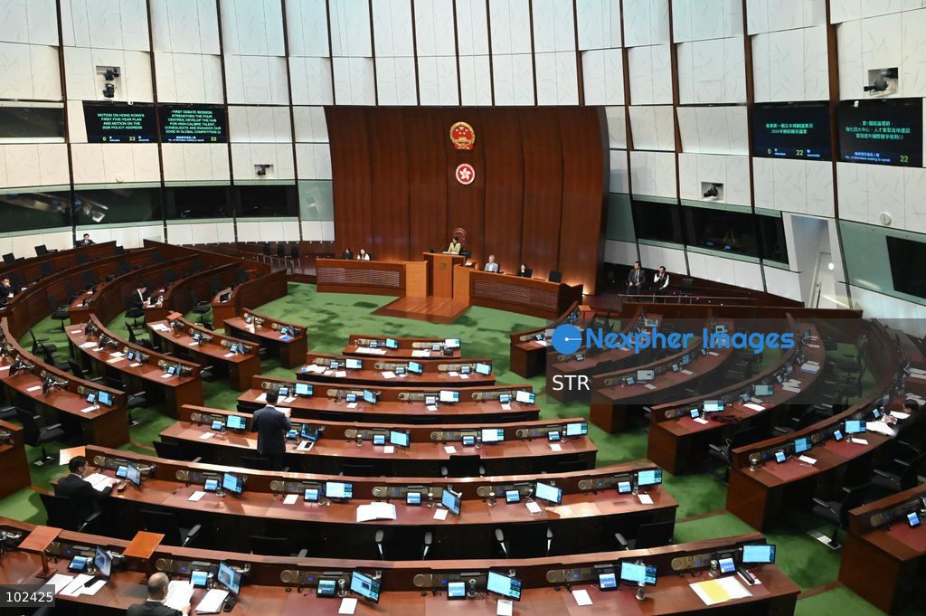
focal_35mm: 24
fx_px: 617
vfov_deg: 53.1
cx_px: 463
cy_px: 308
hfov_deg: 73.8
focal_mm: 24
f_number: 6.3
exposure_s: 1/80
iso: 12800
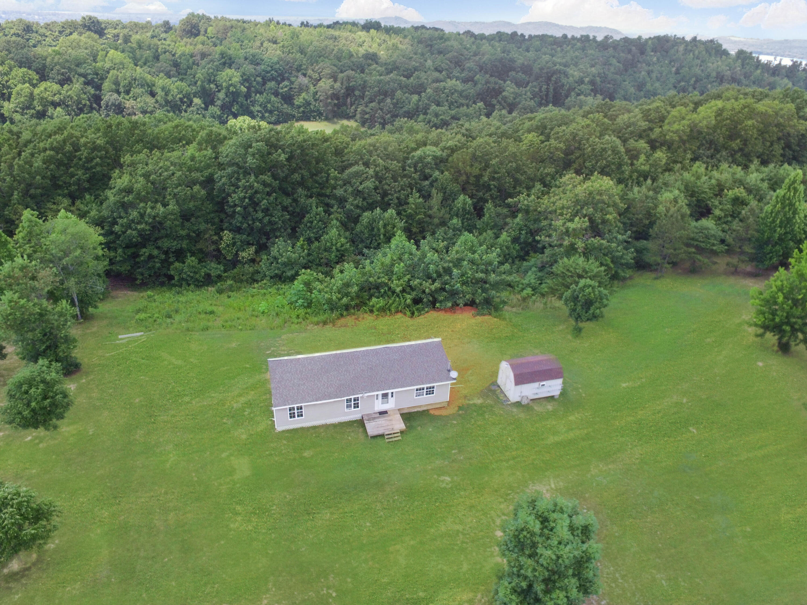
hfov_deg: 81.7
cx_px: 404
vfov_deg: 66.0
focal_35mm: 20
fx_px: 466
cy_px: 302
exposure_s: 1/370
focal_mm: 3.61
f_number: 2.8
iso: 100
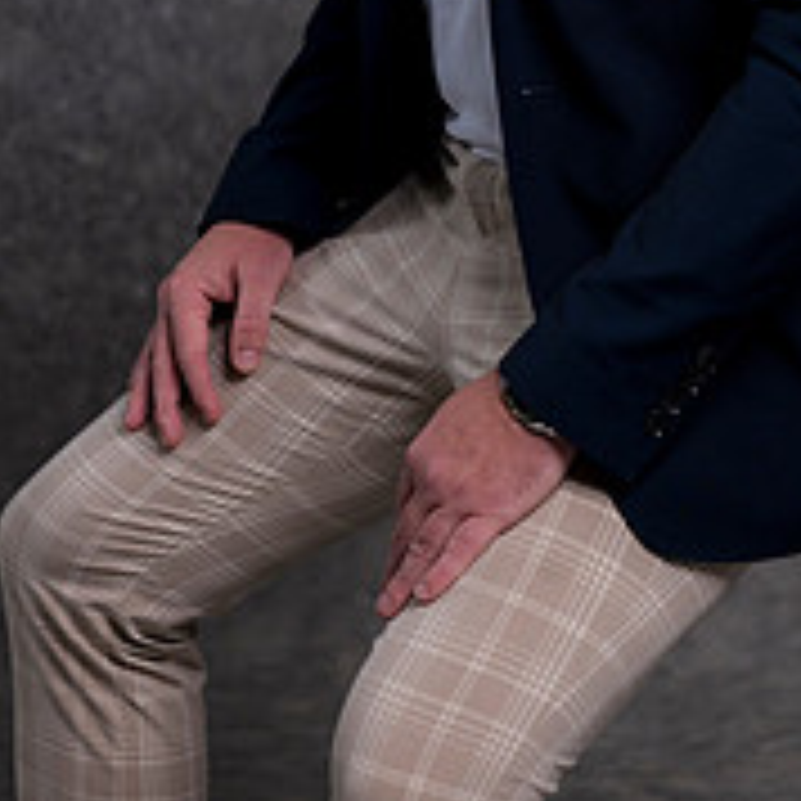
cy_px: -207
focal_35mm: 183
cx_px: 598
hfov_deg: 9.5
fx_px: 4791
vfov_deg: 9.4
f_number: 5
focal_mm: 85
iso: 100
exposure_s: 1/200
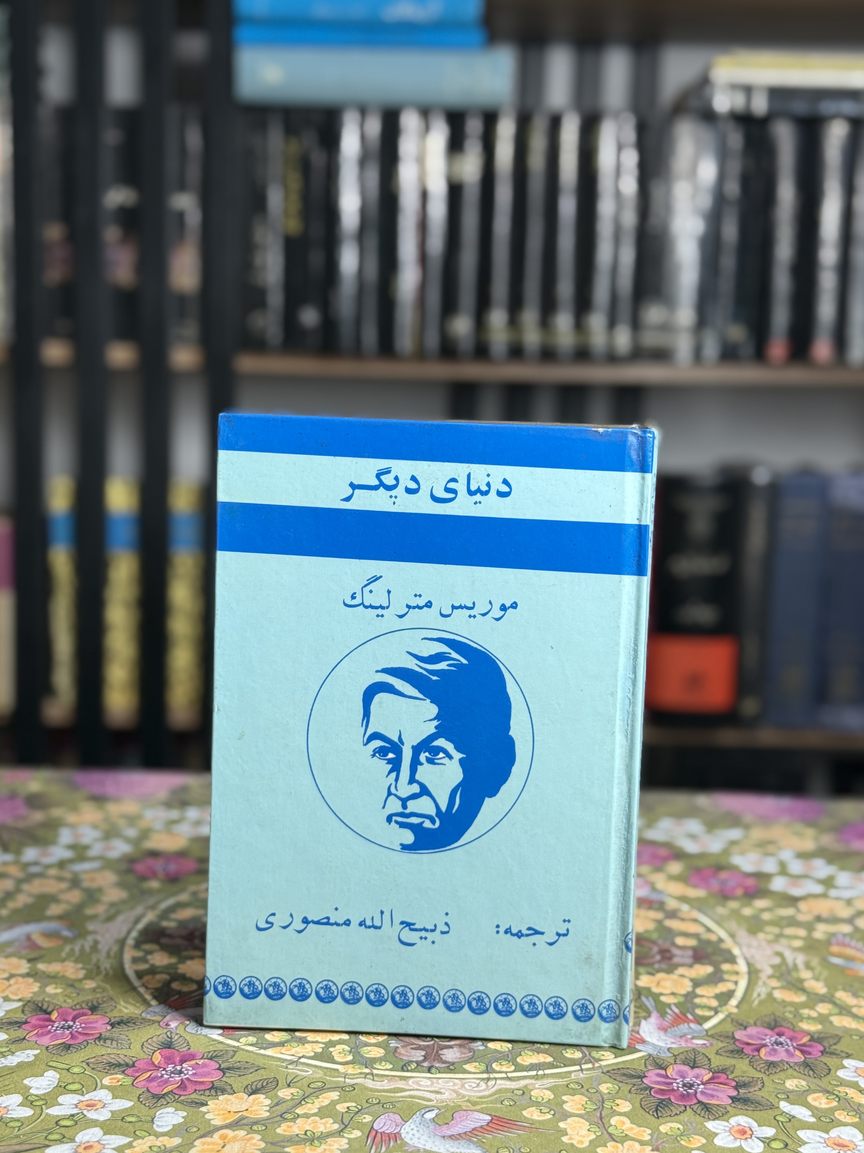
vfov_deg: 38.9
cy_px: 584
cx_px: 426
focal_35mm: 49
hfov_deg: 29.7
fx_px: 1631
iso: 64
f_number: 1.78
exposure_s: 1/100
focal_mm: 6.76
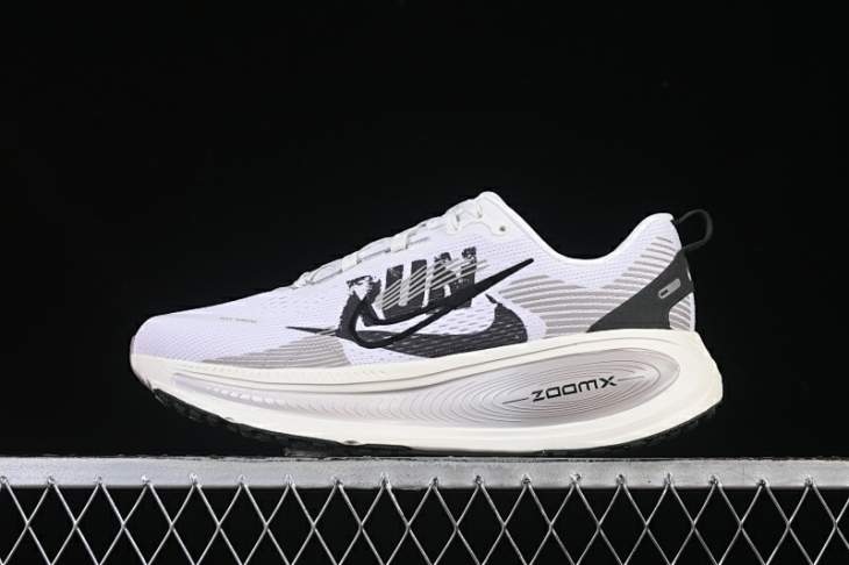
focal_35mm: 75
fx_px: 1768
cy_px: 282
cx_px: 424
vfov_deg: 18.2
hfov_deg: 27.0
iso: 160
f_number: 8
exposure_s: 1/80
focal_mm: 50
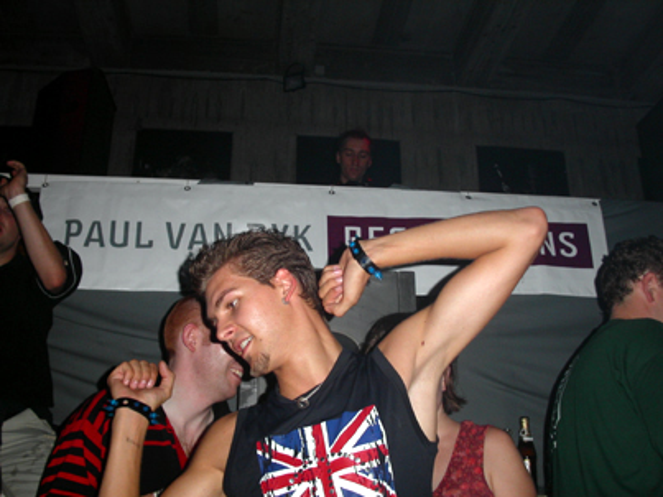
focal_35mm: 38
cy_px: 248
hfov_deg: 49.0
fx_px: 728
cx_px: 332
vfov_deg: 37.7
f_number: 2.8
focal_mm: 7.8
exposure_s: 1/30
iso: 100
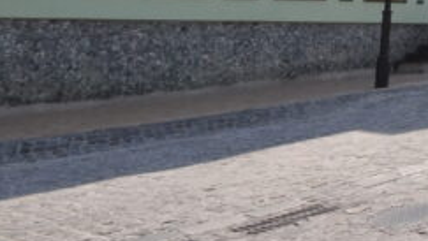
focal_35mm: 66
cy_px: -151
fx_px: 749
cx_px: 757
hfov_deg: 21.6
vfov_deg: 16.2
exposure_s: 1/400
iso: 200
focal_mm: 10
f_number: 10
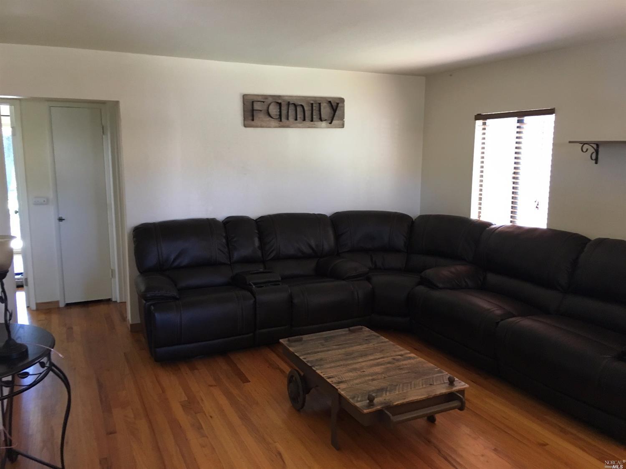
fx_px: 524
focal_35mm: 29
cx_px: 313
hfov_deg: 61.7
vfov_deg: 48.2
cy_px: 234
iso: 160
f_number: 2.2
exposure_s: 1/30
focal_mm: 4.15
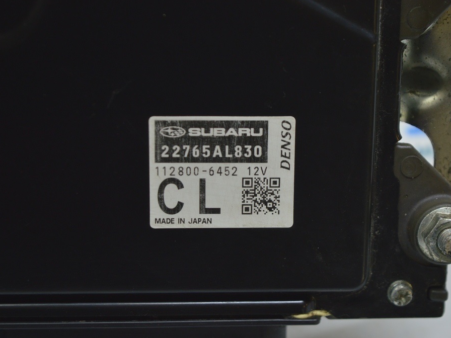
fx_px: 1180
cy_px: 170
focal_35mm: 91
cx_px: 214
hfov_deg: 21.6
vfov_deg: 16.3
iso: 400
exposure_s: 1/40
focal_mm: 55
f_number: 5.6
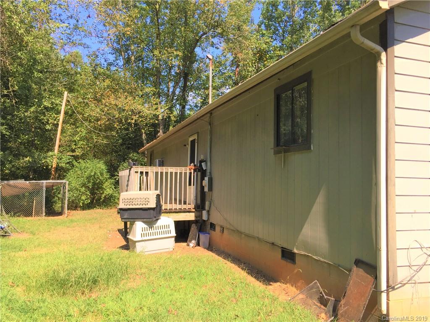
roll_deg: -3.2
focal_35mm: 29
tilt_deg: +0.9
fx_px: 360
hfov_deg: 61.7
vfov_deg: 48.2
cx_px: 215
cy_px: 161
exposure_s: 1/807
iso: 32
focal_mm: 4.15
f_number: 2.2
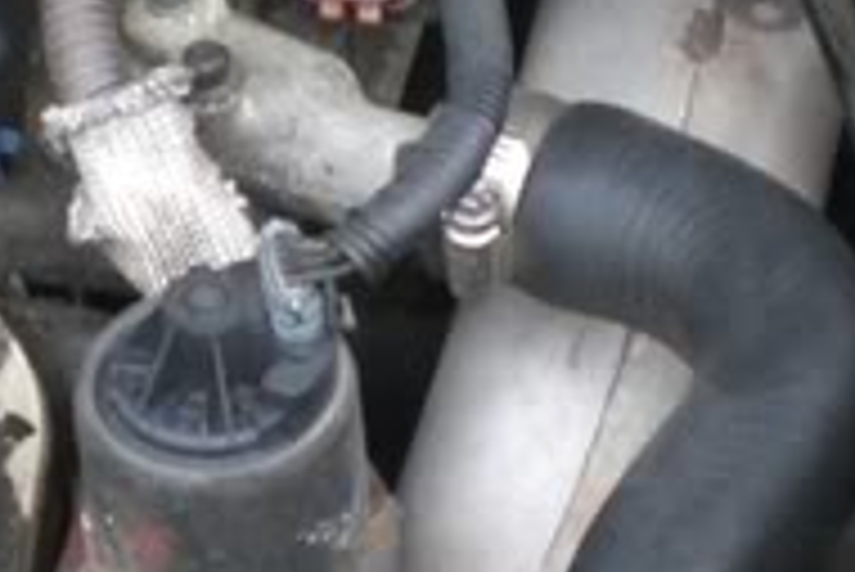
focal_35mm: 213
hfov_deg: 9.7
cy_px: -99
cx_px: 477
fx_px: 5062
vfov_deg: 6.4
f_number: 3.1
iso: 100
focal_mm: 6.3
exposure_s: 1/125
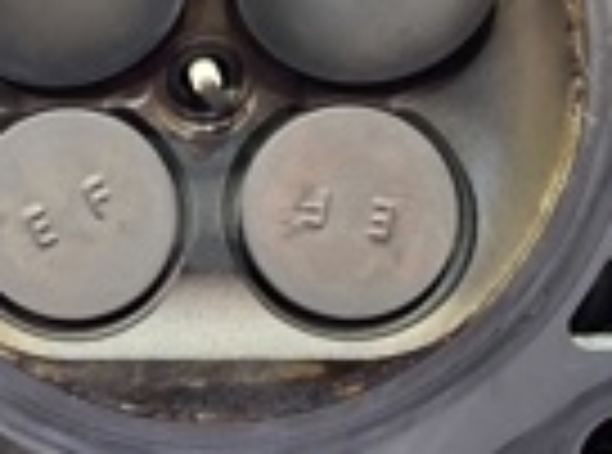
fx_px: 2079
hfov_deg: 16.1
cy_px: 20
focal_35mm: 118
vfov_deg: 12.4
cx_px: -122
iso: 250
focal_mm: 4.69
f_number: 1.8
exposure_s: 1/33
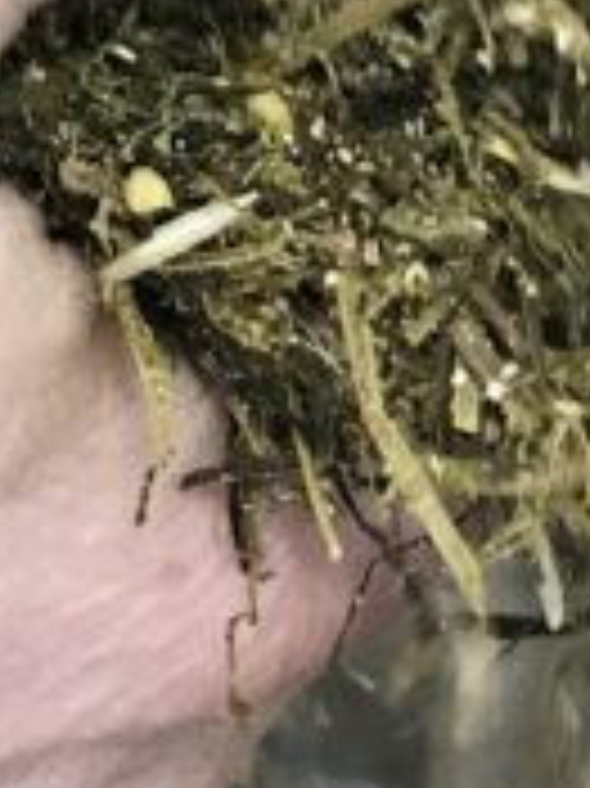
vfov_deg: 11.7
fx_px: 3732
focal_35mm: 164
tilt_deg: -32.0
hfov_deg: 9.0
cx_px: -59
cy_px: -230
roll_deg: -1.7
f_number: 1.8
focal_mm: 3.99
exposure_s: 1/20
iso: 40
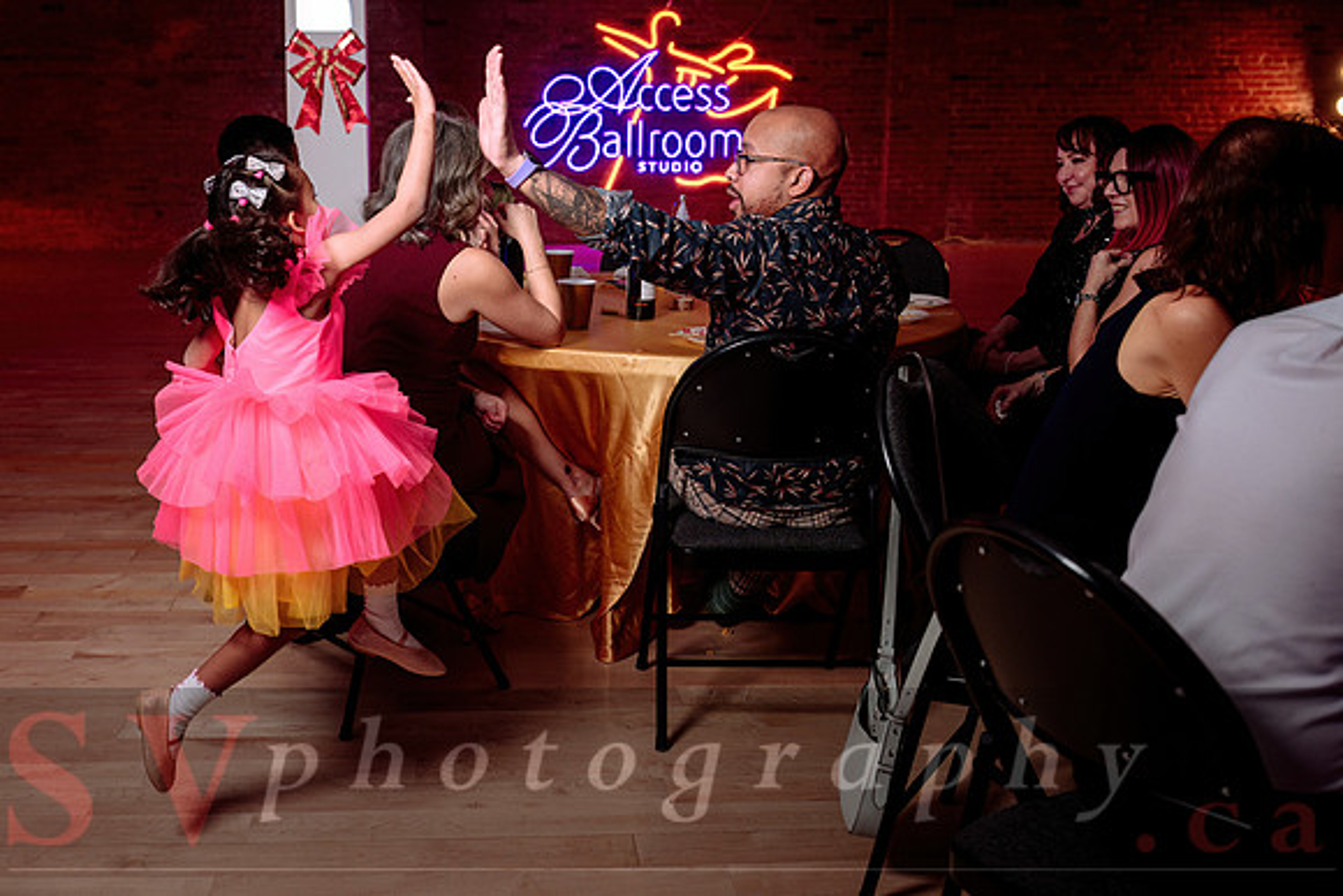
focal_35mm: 35
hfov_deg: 53.2
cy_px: 340
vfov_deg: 37.2
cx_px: 497
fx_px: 1323
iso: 500
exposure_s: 1/160
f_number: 2.8
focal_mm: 28
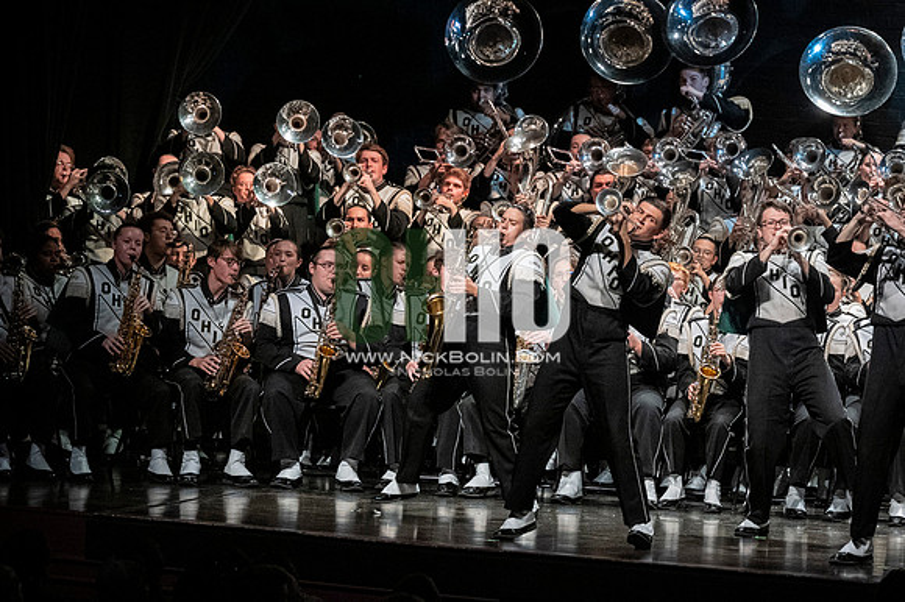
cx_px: 452
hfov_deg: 9.8
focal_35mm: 210
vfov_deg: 6.5
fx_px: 5276
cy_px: 301
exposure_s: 1/500
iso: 4000
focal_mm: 140
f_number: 4
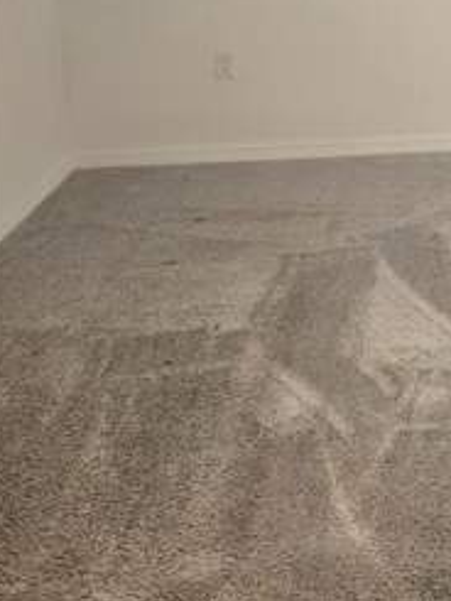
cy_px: 25
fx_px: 1041
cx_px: 571
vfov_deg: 30.3
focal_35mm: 60
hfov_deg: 22.2
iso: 1000
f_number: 1.8
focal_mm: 5.4
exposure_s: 1/120
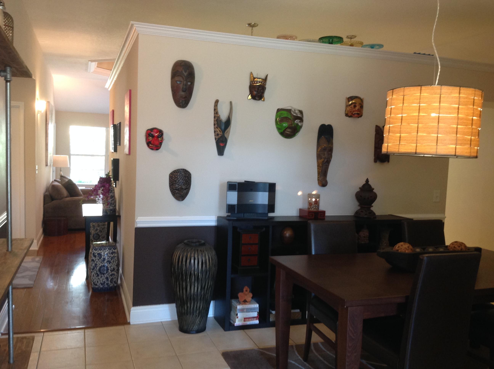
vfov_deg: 40.6
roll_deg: -1.3
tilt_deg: -3.9
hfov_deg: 52.7
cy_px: 184
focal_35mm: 35
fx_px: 499
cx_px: 247
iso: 125
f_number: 2.4
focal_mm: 4.28
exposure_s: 1/15
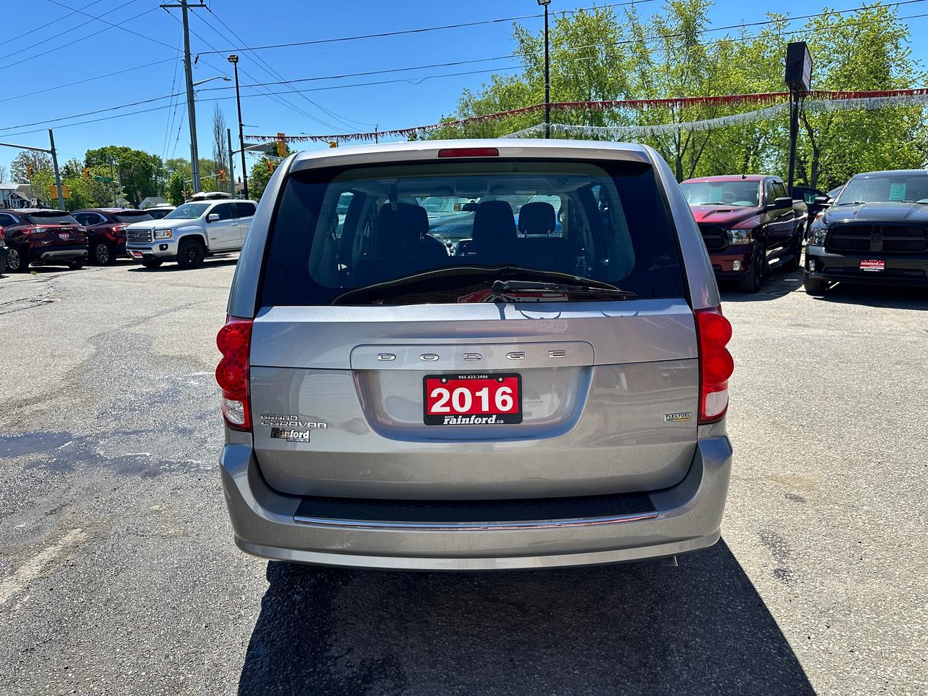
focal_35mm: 24
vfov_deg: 56.8
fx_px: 643
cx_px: 464
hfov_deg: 71.6
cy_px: 348
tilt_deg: -12.7
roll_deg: +0.3
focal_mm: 6.86
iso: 80
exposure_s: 1/2809
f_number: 1.78
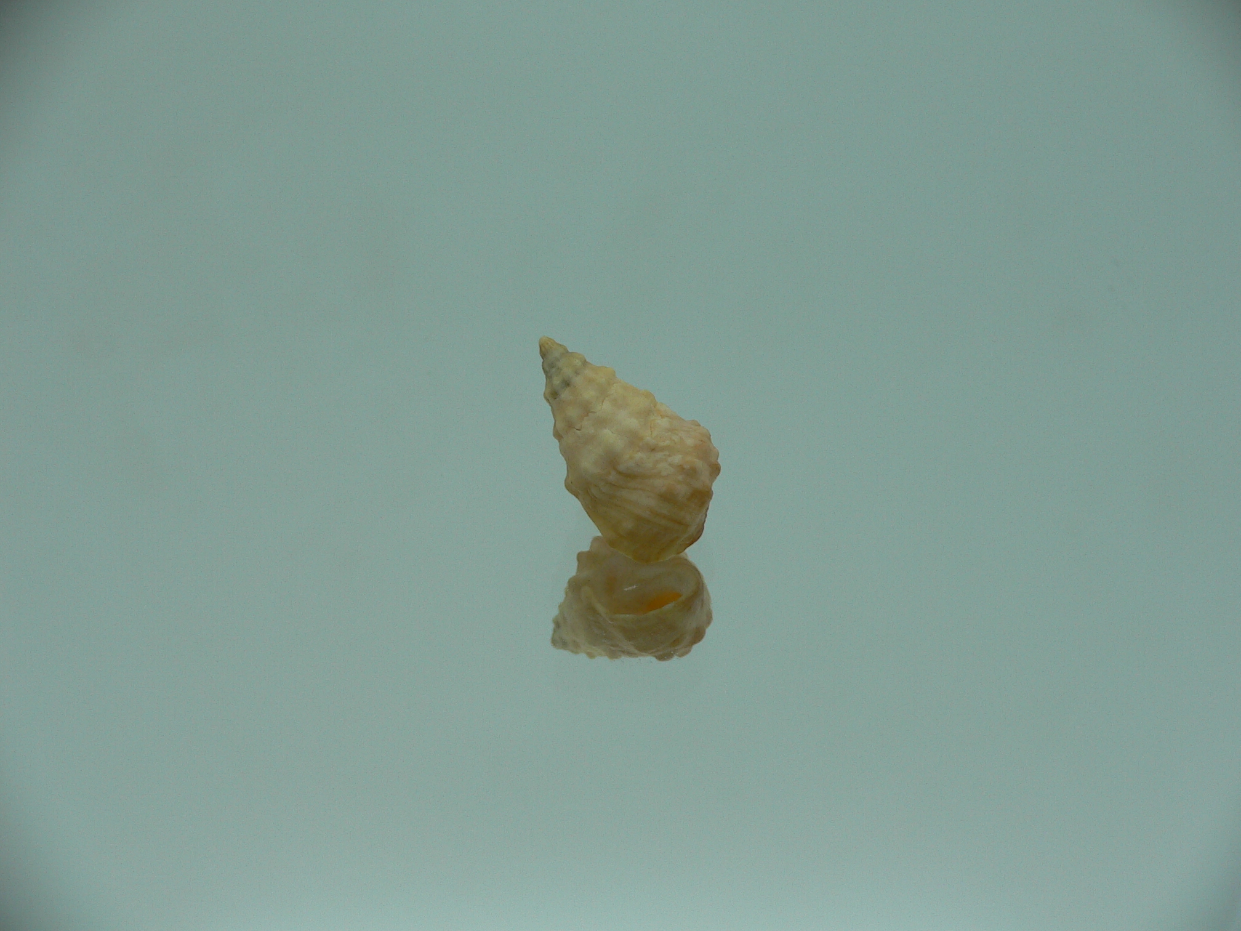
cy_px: 466
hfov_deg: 52.6
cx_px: 620
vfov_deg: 40.7
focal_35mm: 35
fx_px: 1255
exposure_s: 1/60
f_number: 2.8
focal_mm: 4.6
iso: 80
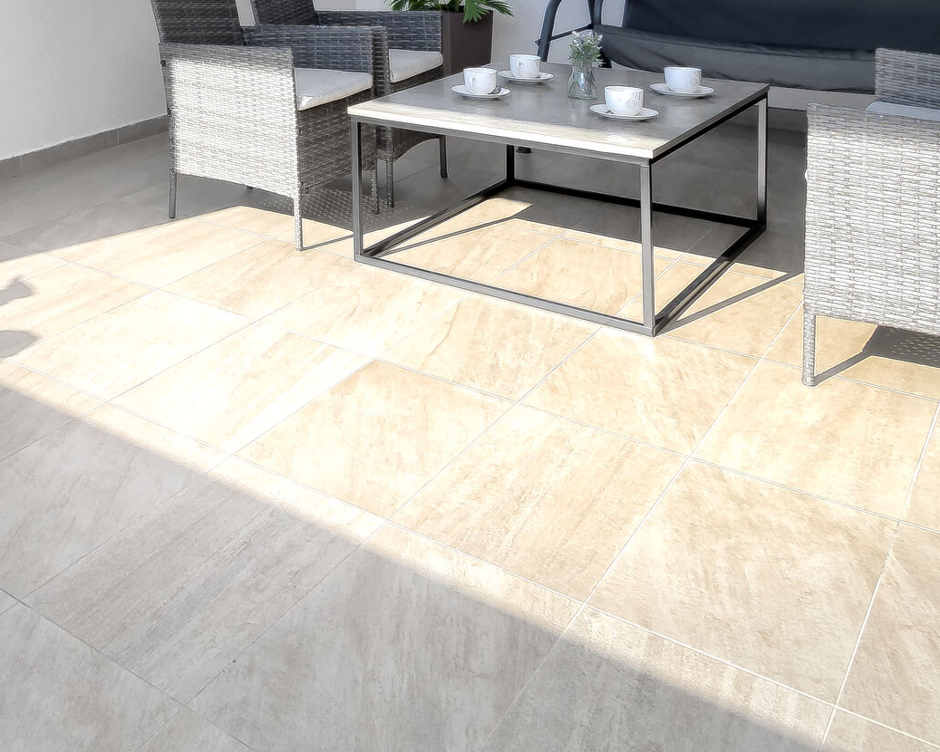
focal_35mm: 38
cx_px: -42
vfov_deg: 33.8
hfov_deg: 40.6
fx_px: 1057
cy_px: -84
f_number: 10
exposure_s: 1/250
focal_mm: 10
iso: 100
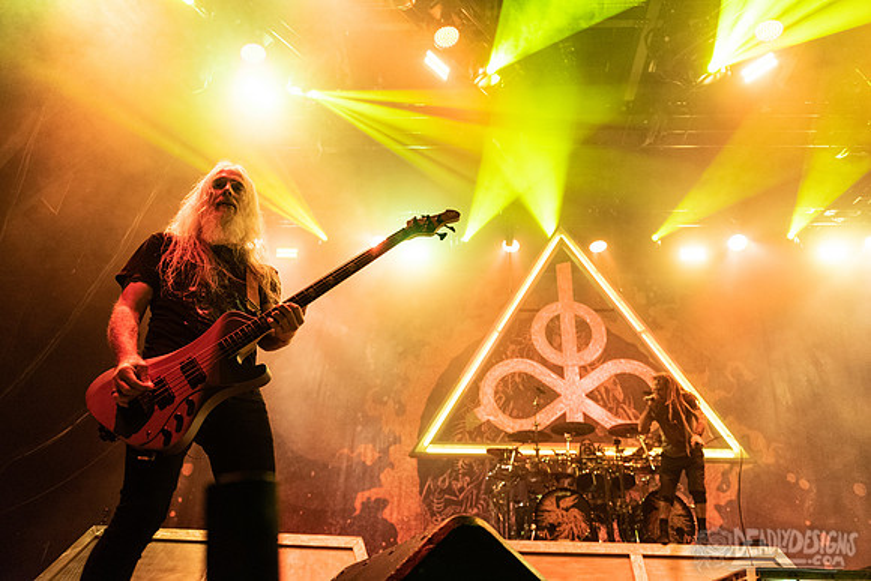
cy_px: 290
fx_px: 629
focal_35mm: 26
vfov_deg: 49.6
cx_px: 436
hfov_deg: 69.4
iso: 3200
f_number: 3.2
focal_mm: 26
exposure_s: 1/320
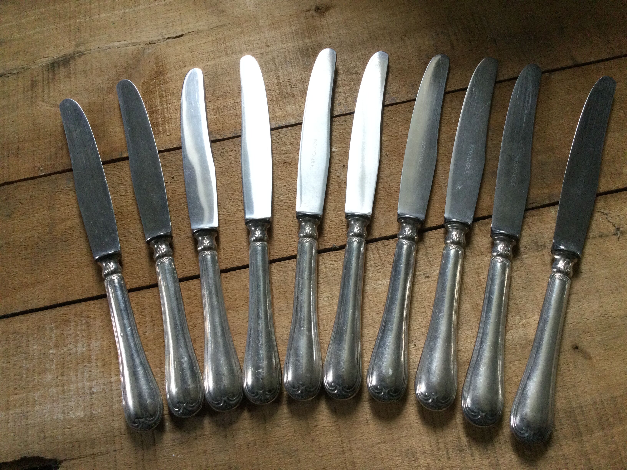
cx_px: 314
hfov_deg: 58.4
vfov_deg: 45.4
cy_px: 235
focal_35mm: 31
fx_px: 562
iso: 64
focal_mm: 3.3
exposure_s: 1/33
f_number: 2.4
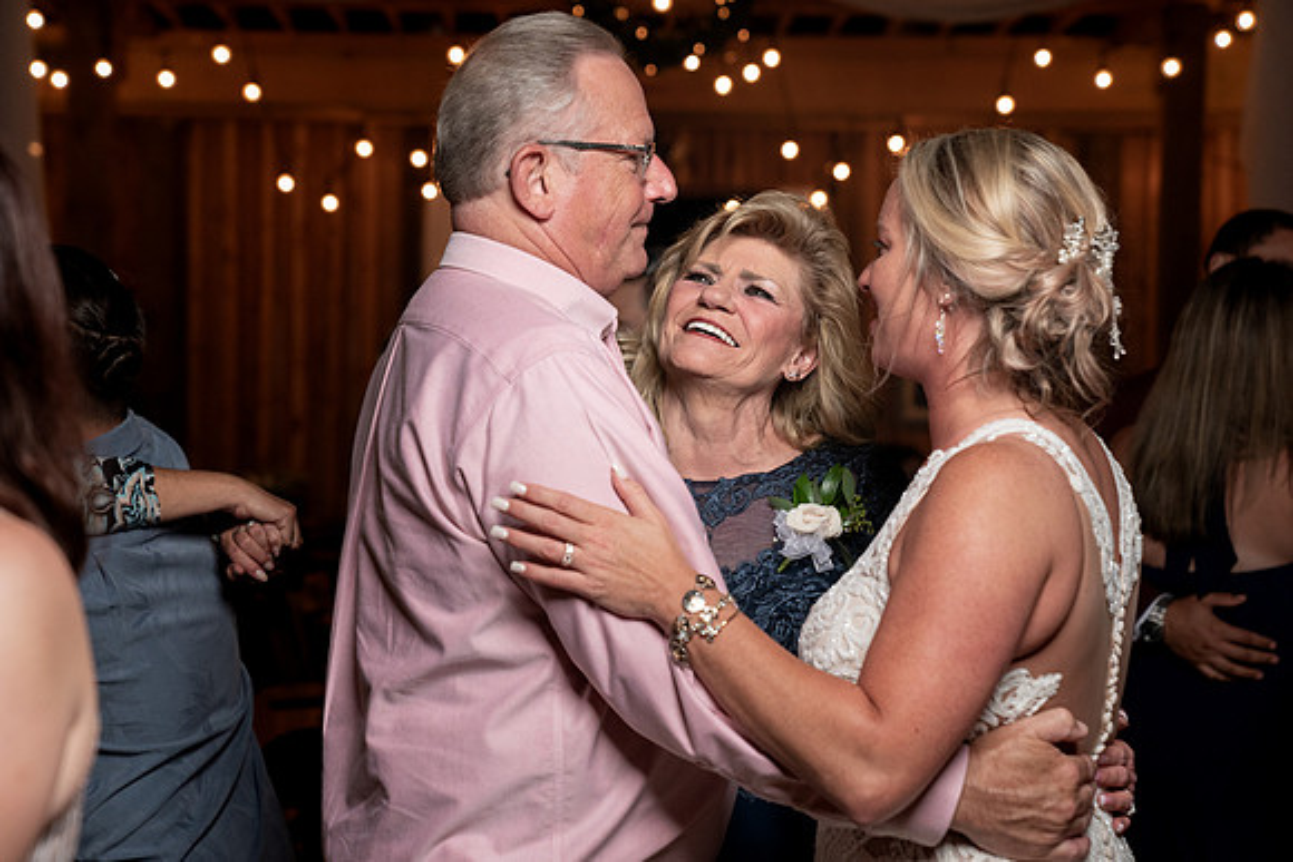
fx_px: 2904
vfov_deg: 16.9
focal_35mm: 81
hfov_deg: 25.1
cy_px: 401
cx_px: 566
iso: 2000
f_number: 4
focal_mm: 70
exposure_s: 1/200
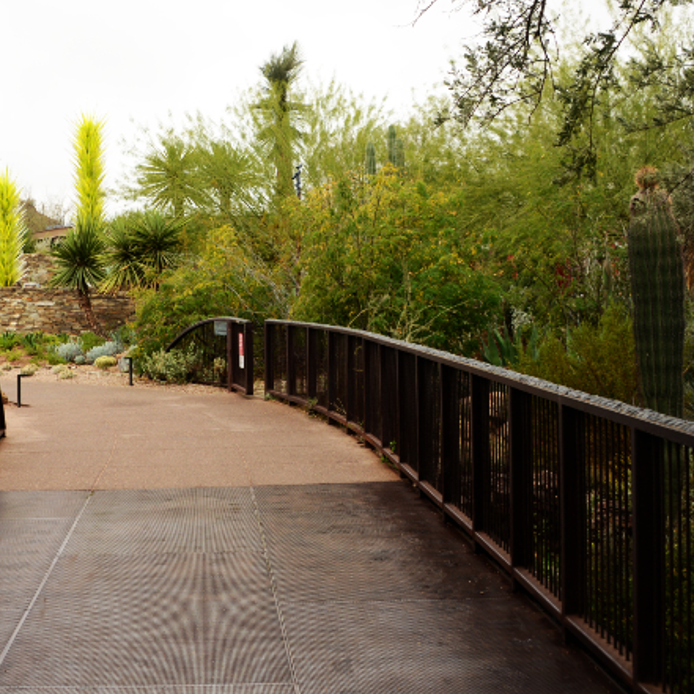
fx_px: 1225
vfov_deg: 31.4
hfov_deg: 31.1
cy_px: 245
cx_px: 170
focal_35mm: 54
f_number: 4
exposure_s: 1/250
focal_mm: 28
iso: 320
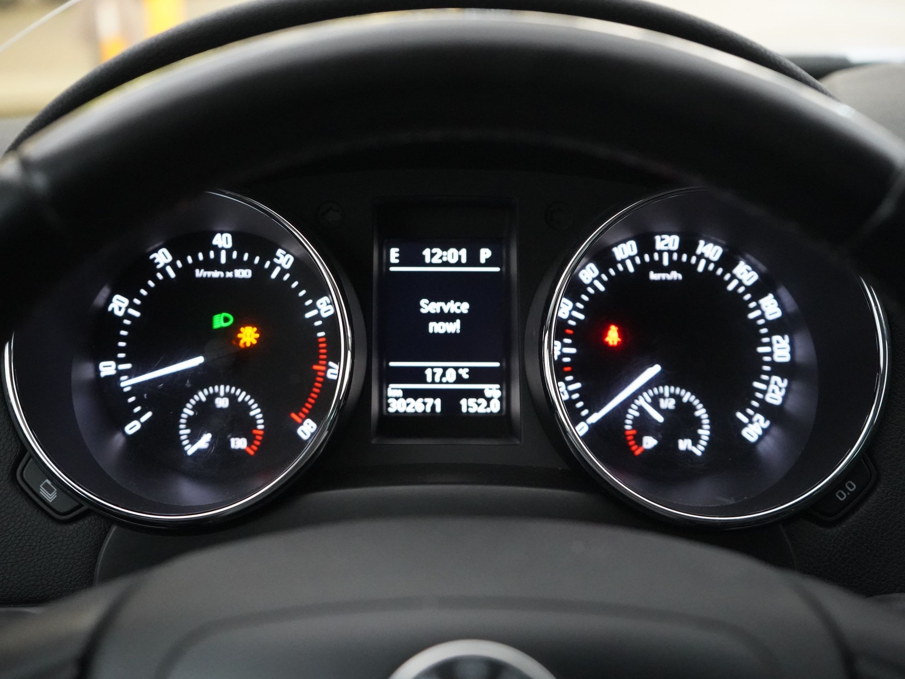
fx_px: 1203
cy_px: 339
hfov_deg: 41.2
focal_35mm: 46
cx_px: 439
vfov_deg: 31.5
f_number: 4.5
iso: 12800
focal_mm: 42
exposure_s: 1/160
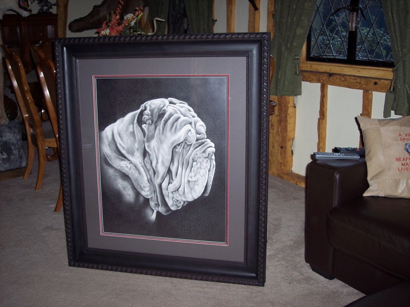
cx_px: 205
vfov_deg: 36.8
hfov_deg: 47.9
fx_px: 462
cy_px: 154
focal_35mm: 39
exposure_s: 1/60
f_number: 2.8
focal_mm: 8
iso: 100
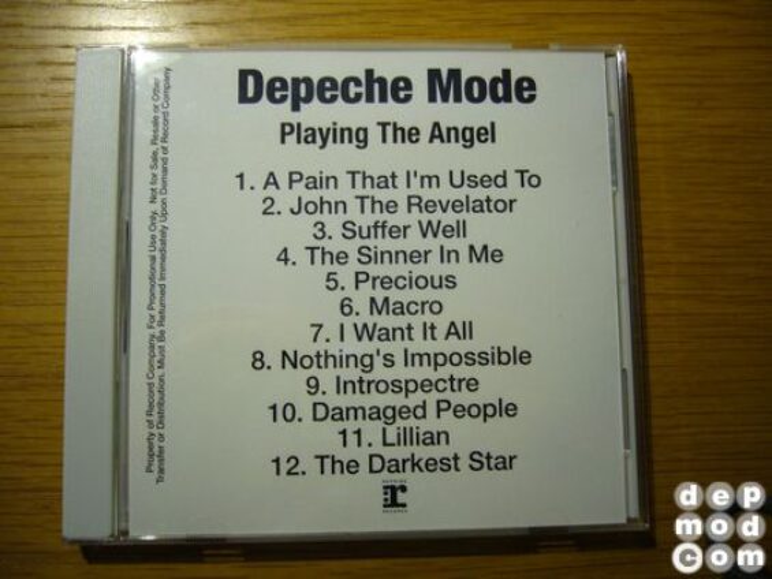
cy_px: 290
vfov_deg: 40.7
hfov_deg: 52.6
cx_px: 386
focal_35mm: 35
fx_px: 781
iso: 125
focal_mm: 5.8
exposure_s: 1/15
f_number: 2.8
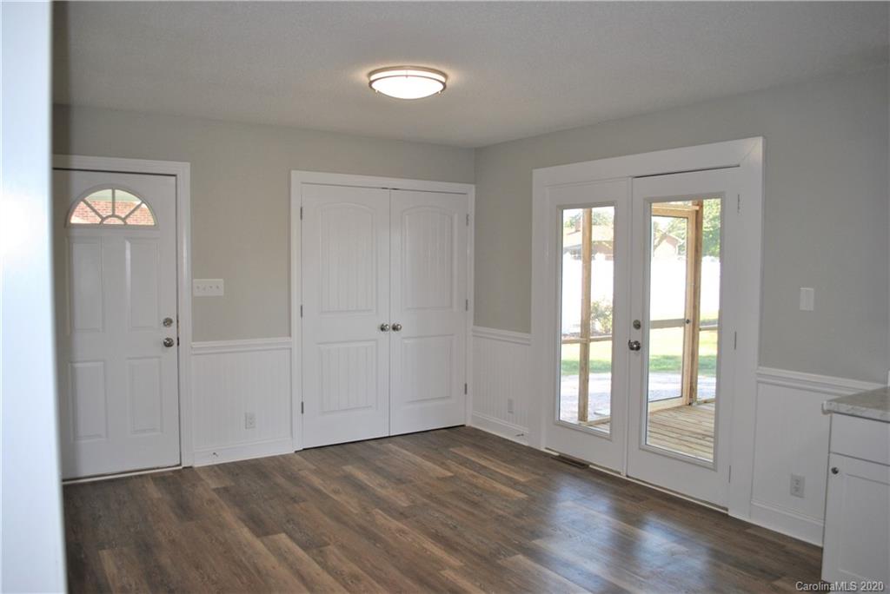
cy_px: 297
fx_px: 668
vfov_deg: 48.0
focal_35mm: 27
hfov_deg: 67.4
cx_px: 445
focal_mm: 18
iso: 200
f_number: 3.5
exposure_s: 1/100
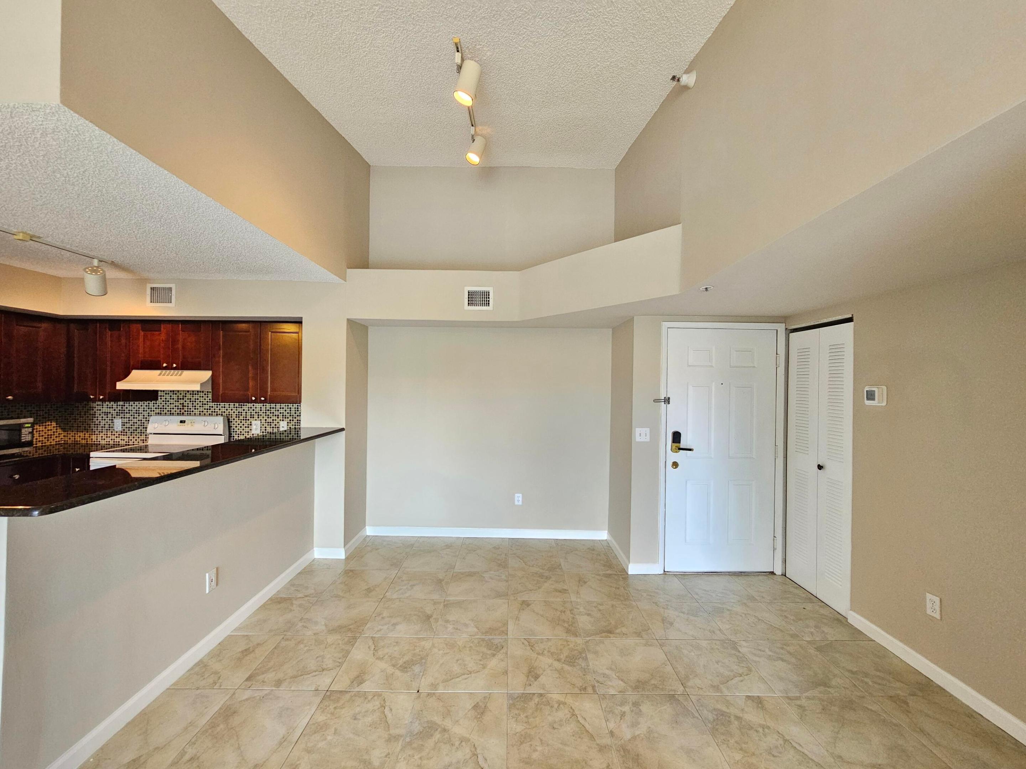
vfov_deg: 89.9
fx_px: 385
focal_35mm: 13
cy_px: 384
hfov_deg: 106.2
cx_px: 513
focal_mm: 2.2
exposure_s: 1/60
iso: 400
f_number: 2.2
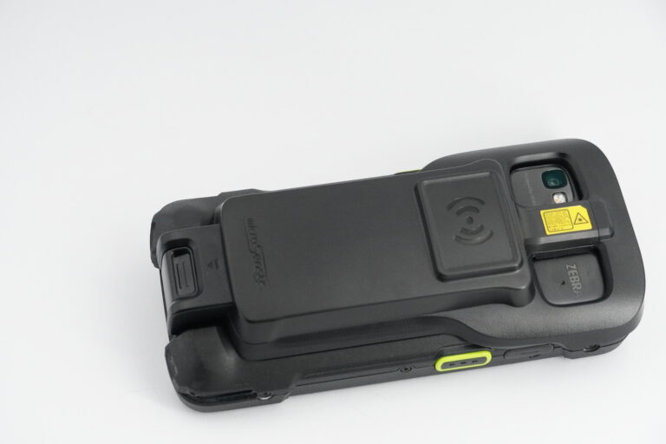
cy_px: 222
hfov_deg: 23.8
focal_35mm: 86
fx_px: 1582
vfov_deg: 16.0
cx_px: 333
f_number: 6.7
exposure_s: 1/4000
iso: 6400
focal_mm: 57
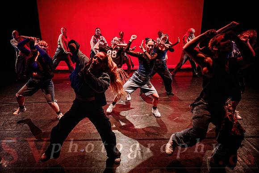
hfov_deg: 69.1
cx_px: 119
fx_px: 188
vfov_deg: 49.4
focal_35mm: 26
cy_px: 93
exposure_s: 1/300
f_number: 2.8
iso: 2000
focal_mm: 24
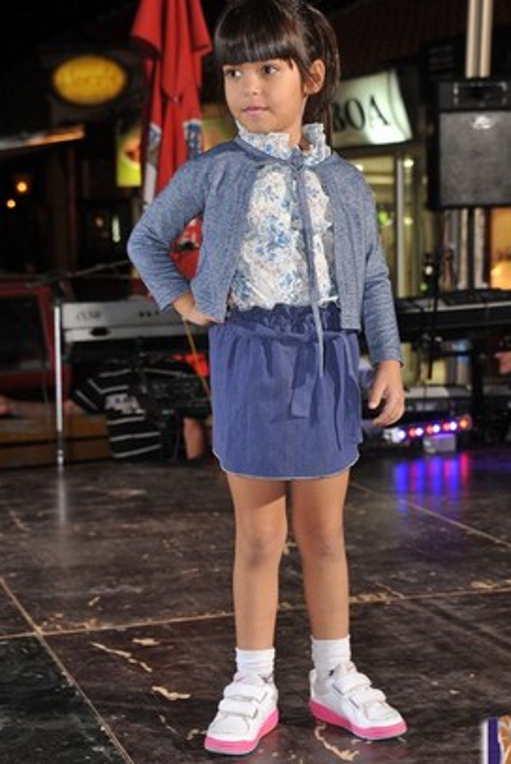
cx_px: 282
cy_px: 351
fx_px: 1573
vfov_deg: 27.3
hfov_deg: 18.4
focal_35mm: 74
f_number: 5.6
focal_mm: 58
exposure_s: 1/60
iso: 1250
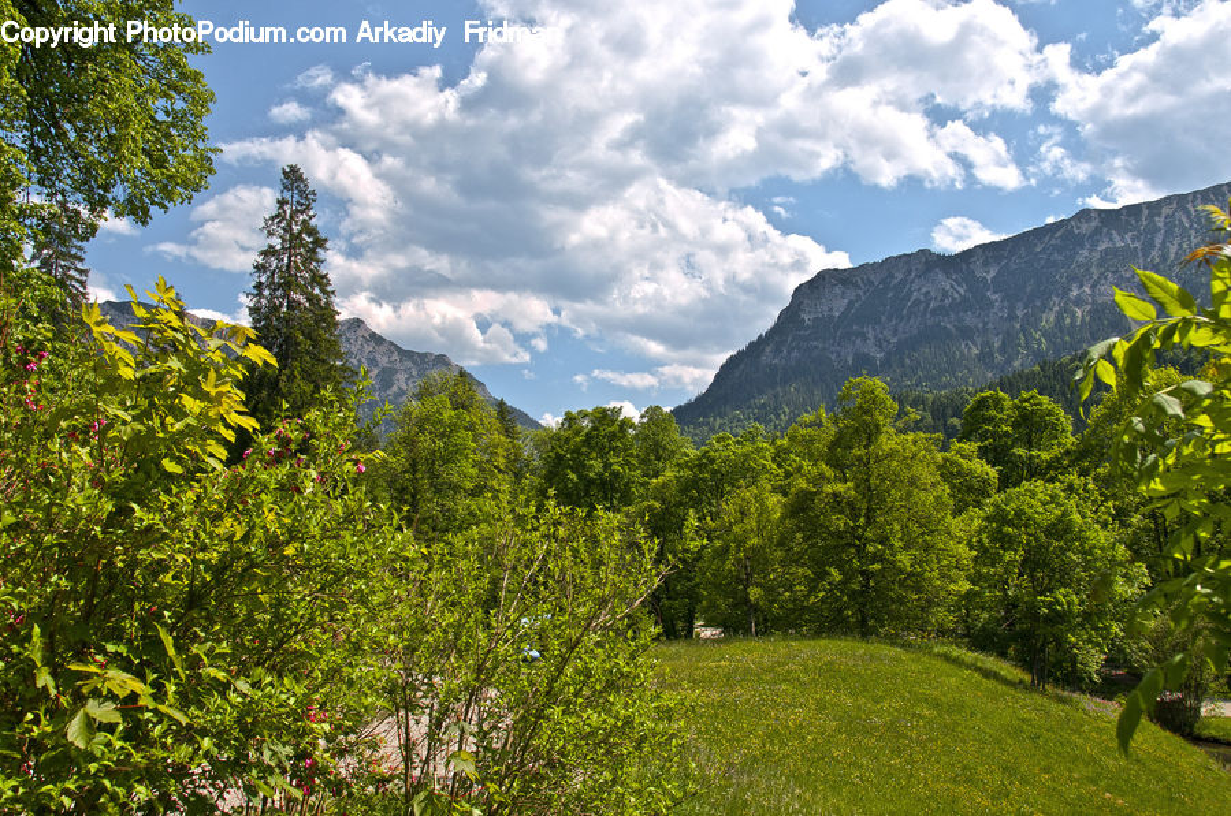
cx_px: 616
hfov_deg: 57.3
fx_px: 1127
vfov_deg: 39.8
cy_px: 408
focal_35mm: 33
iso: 320
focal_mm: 22
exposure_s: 1/640
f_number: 9
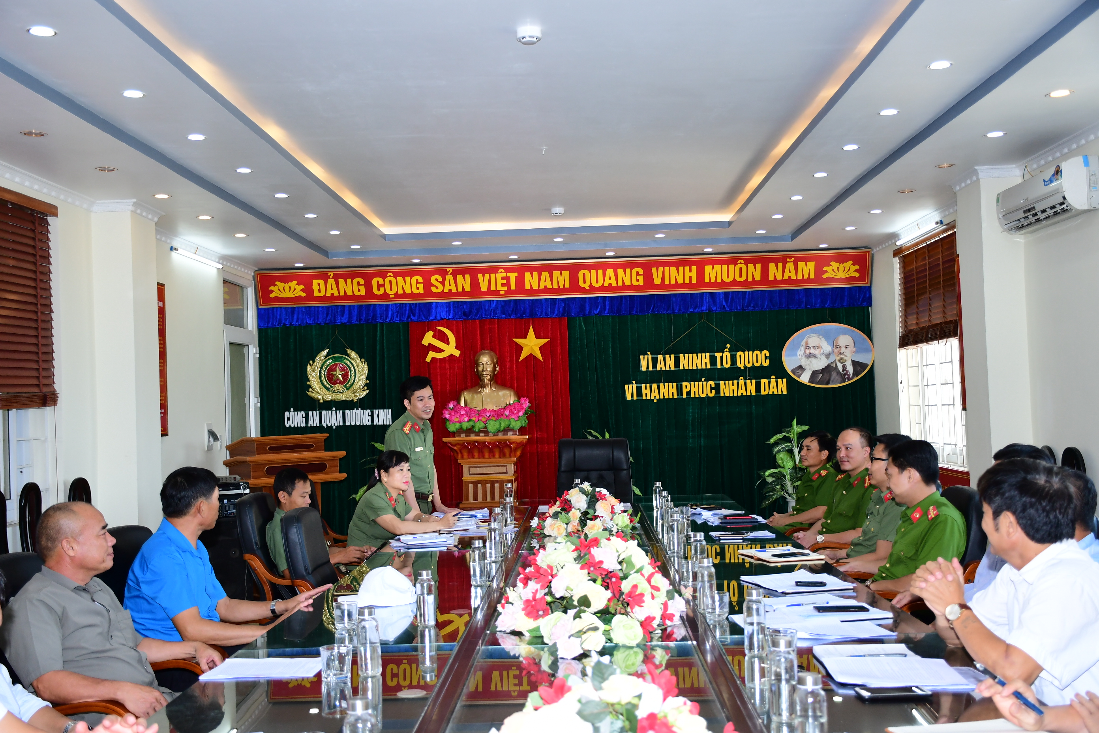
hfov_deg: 47.9
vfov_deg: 33.0
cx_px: 550
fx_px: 1236
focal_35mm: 40
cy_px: 366
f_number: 4.5
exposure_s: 1/200
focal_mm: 27
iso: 640
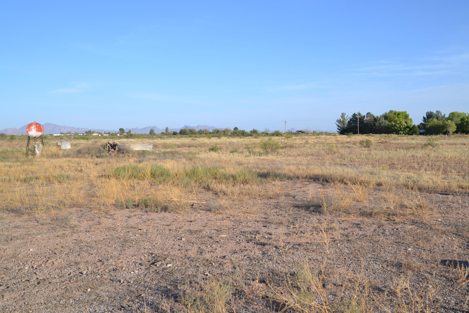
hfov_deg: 54.4
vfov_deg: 37.9
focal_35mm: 35
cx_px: 253
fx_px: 456
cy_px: 160
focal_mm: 20
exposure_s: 1/200
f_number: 7.1
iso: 100
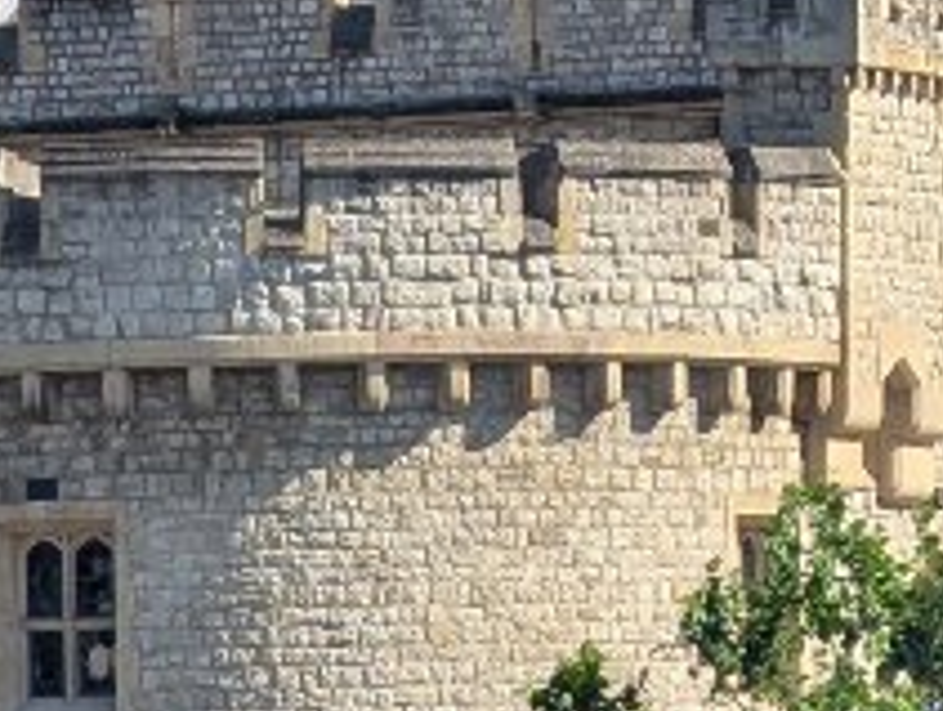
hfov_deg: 3.2
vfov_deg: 2.4
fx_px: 16782
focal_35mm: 615
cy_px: 617
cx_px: 1618
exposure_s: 1/284
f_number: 3.5
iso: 30
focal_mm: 19
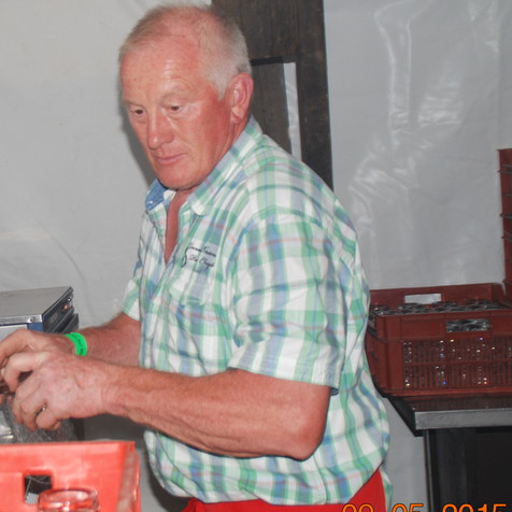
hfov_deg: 22.6
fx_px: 1255
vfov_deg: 23.0
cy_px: 210
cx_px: 73
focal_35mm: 75
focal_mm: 28
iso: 200
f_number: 4
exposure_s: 1/60
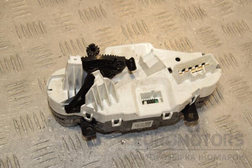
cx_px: 126
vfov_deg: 18.2
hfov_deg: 27.0
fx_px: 525
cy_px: 84
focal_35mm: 75
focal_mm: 50
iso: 800
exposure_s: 1/200
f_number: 10
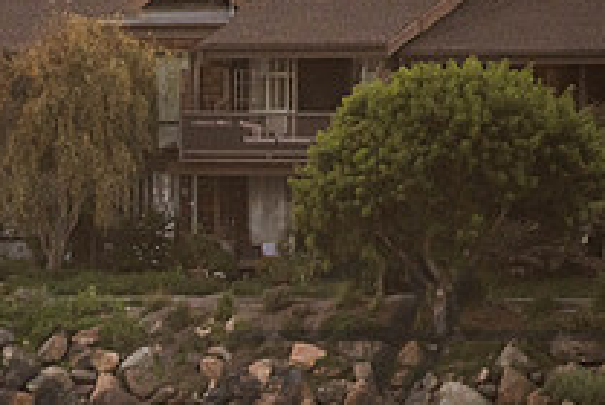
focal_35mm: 1122
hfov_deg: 1.8
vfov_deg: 1.2
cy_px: 404
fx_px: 18882
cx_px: 61
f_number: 6.3
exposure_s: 1/320
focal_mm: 270
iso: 800
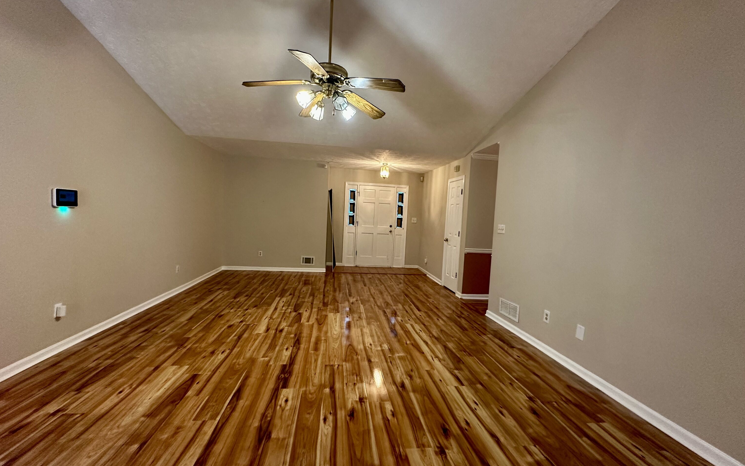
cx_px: 371
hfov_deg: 101.5
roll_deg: -2.8
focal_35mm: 15
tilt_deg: -2.9
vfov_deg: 74.8
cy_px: 233
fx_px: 305
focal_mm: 2.22
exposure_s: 1/60
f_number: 2.2
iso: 400
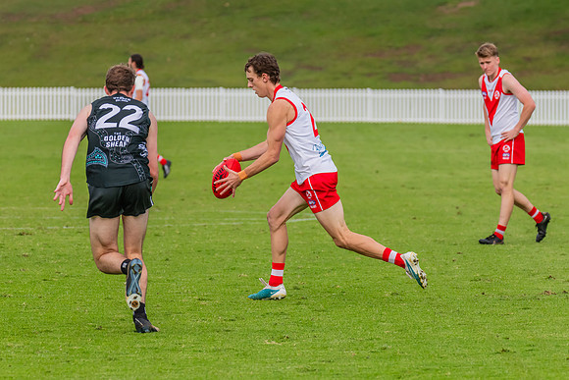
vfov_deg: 4.5
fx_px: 4877
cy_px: 183
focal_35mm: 309
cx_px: 275
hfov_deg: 6.7
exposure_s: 1/1600
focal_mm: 250
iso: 800
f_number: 7.1
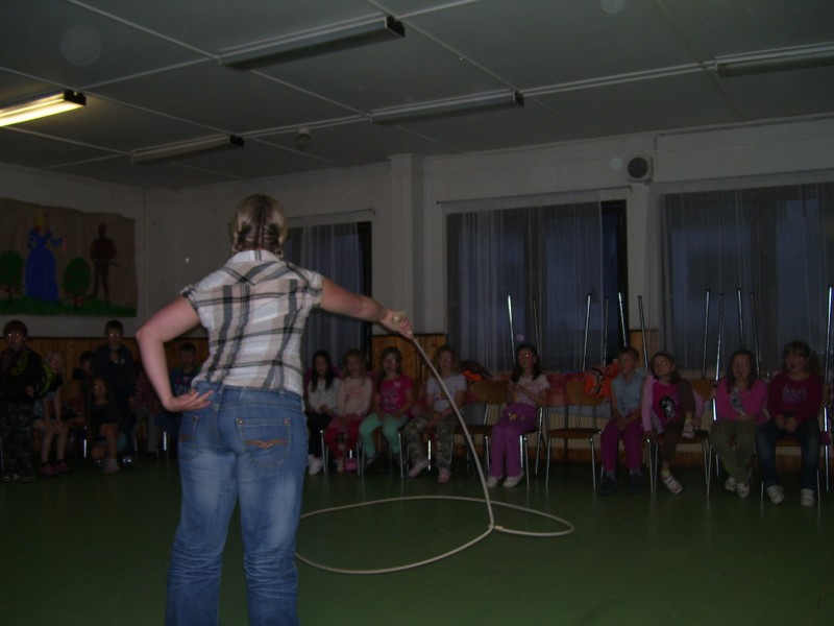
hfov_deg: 50.1
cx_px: 417
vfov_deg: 38.7
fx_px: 891
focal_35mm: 37
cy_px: 313
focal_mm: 6
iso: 80
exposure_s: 1/60
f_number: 2.7
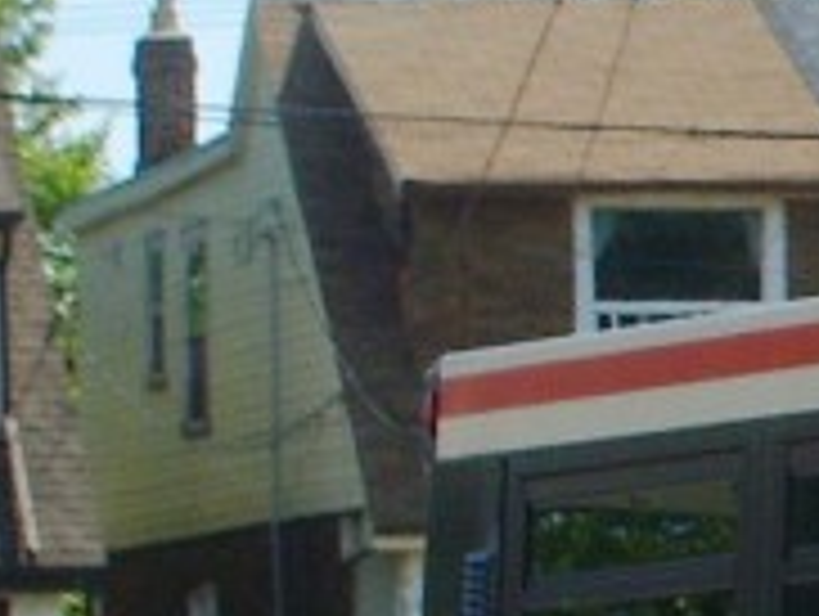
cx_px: 2214
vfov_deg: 3.3
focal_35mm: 455
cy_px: 625
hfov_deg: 4.2
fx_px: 10779
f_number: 4.2
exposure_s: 1/500
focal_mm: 13.7
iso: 50
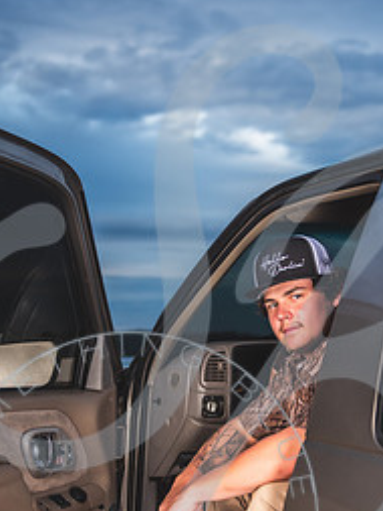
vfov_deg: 29.5
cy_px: 366
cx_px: 222
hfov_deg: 22.6
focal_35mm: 65
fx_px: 958
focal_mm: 38
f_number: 2.8
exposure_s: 1/500
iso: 100
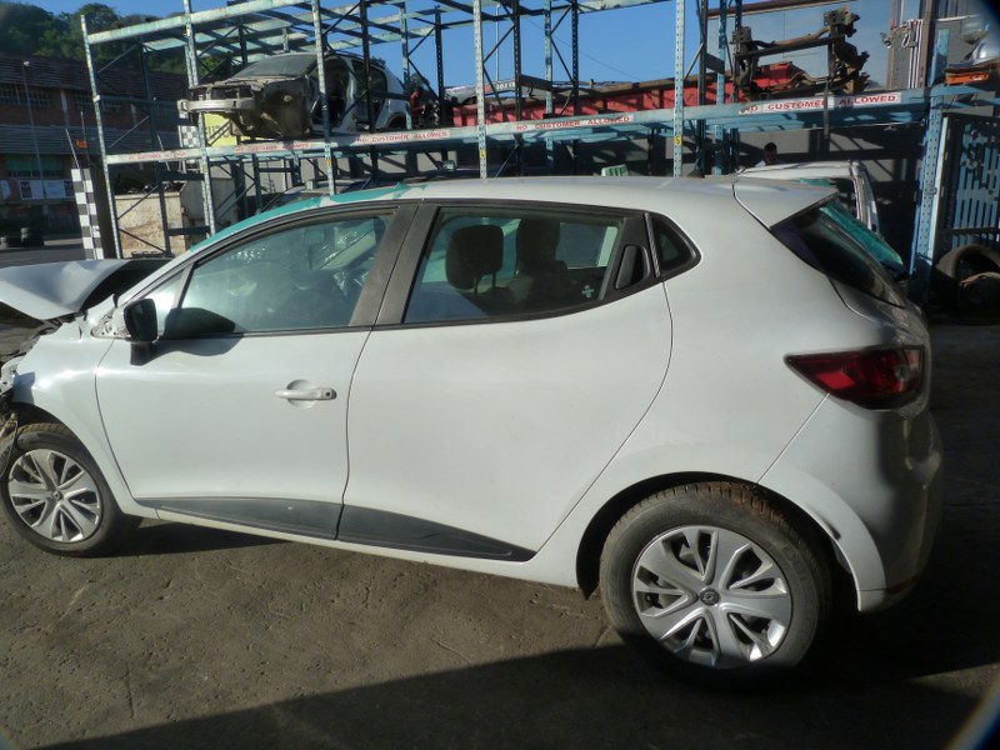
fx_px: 722
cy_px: 375
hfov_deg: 69.4
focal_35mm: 25
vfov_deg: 54.9
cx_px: 500
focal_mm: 4.5
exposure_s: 1/400
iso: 125
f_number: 5.6
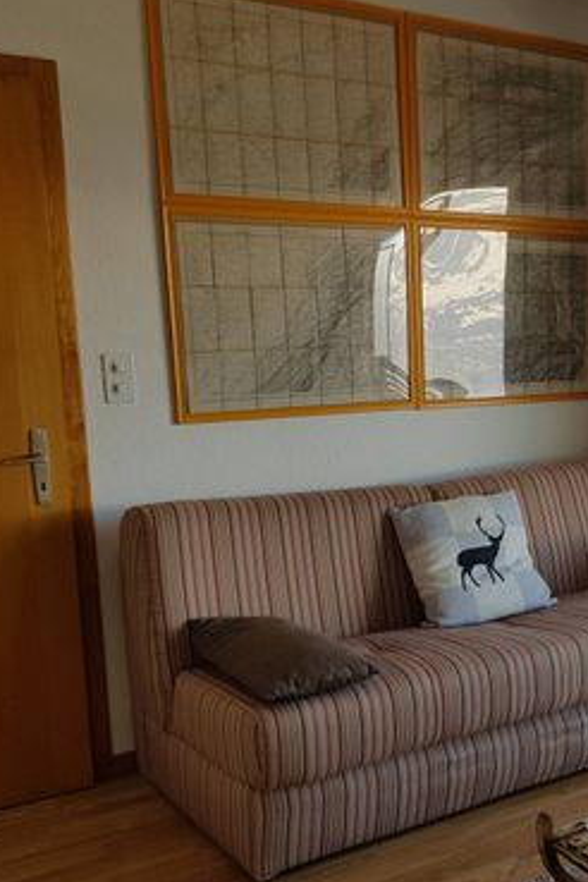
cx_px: 547
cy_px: 523
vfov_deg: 44.3
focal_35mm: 44
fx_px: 1078
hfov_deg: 29.1
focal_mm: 4.3
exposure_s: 1/302
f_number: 1.7
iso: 40
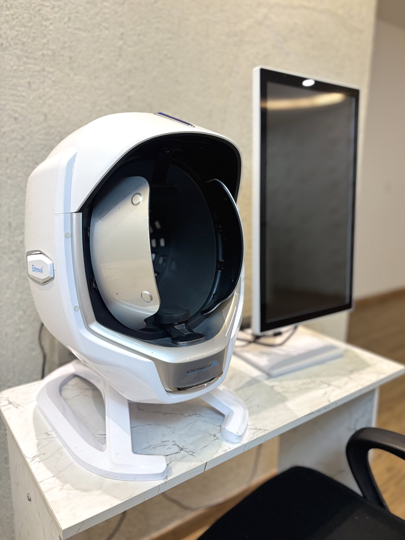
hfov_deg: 51.4
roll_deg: -1.5
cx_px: 210
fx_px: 421
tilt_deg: -11.8
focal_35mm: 27
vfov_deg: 65.3
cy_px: 261
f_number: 1.6
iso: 125
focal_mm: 5.96
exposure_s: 1/100
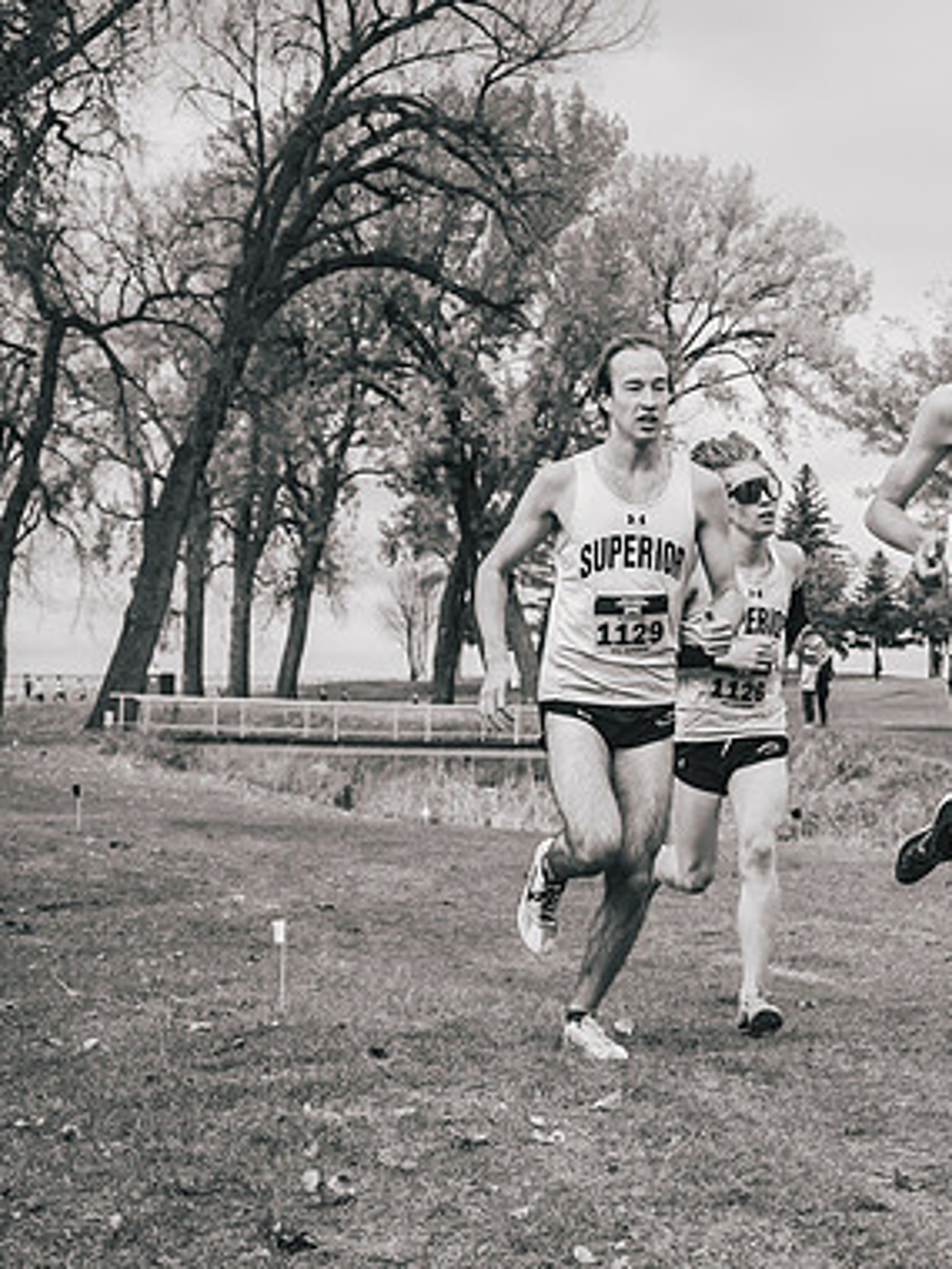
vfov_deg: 26.0
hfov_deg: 19.3
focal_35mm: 75
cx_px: 829
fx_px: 2750
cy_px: 639
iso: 400
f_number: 6.3
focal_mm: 50
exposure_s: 1/1250
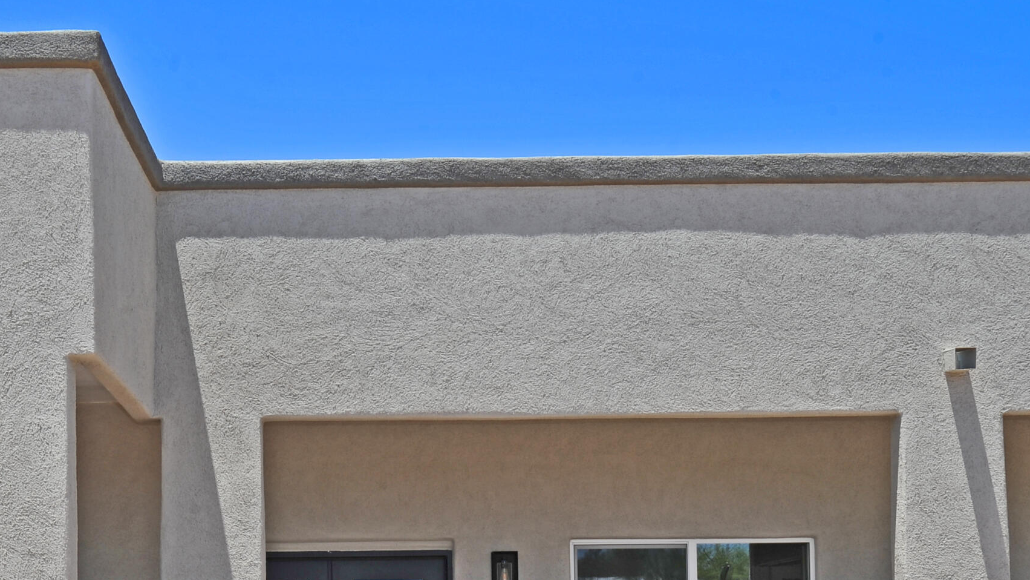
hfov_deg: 35.1
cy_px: 480
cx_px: 334
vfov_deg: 20.1
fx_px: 1611
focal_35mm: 59
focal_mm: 32
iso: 200
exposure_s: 1/200
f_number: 11
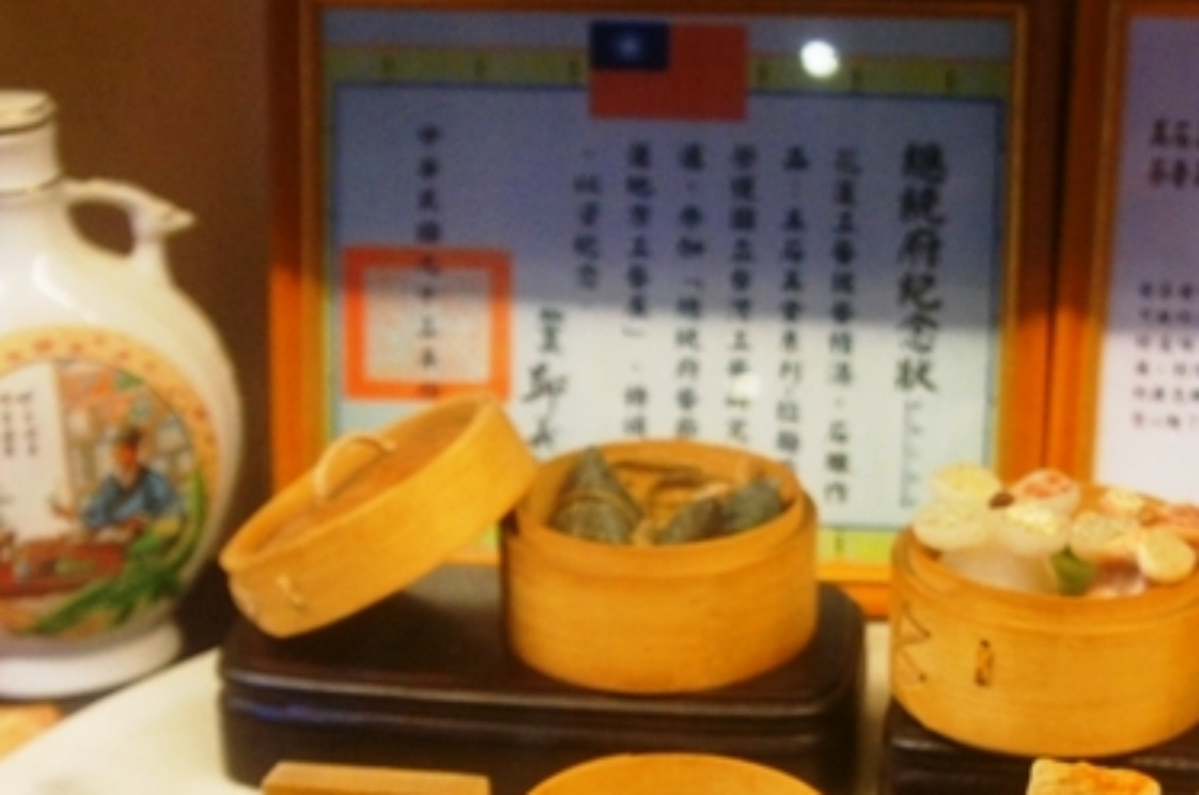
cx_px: 776
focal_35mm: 77
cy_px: 813
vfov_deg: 17.2
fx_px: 2560
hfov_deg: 26.2
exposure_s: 1/100
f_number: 4
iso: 1600
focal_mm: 24
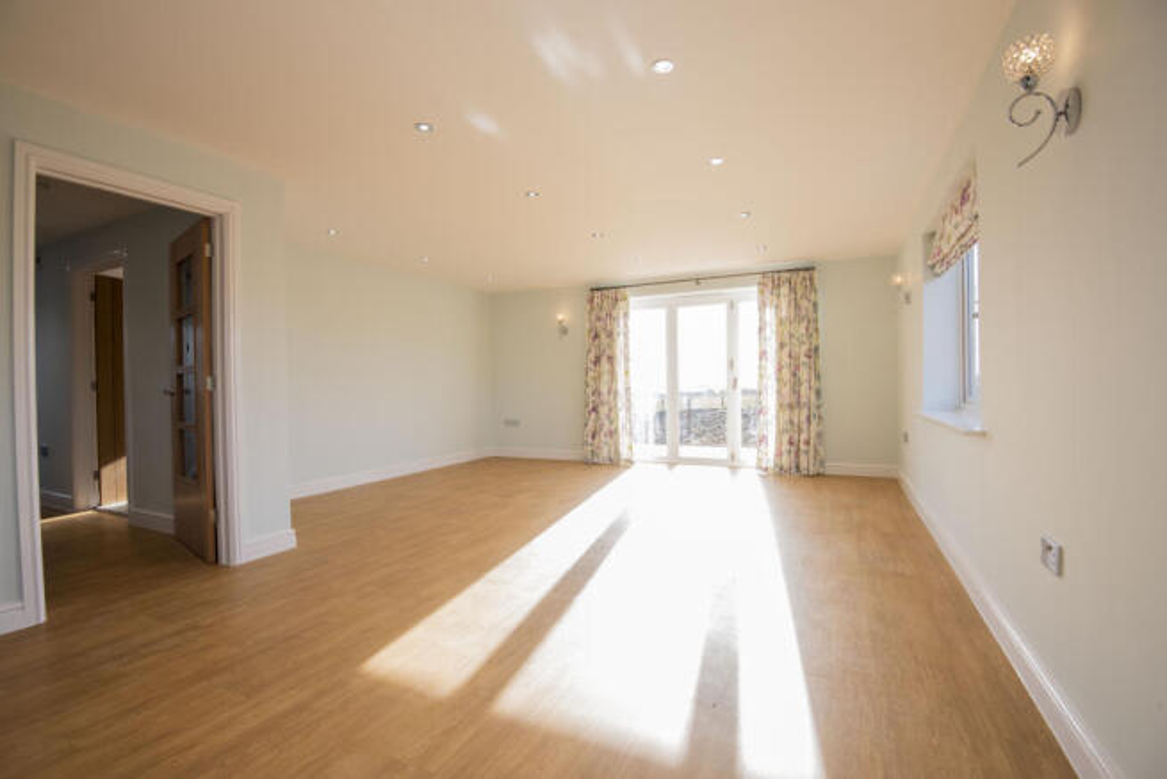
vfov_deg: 73.8
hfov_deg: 96.7
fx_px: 519
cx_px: 584
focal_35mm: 16
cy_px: 390
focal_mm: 16
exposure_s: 1/160
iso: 800
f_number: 8
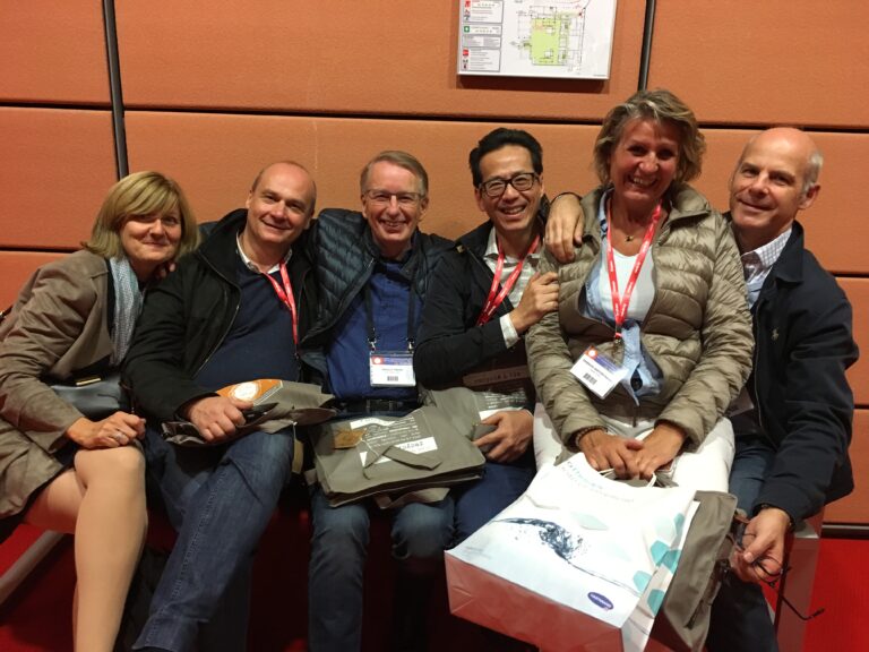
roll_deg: -1.4
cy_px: 326
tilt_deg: -16.6
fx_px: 728
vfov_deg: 48.2
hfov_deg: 61.7
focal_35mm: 29
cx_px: 434
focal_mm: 4.15
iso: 200
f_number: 2.2
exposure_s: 1/25
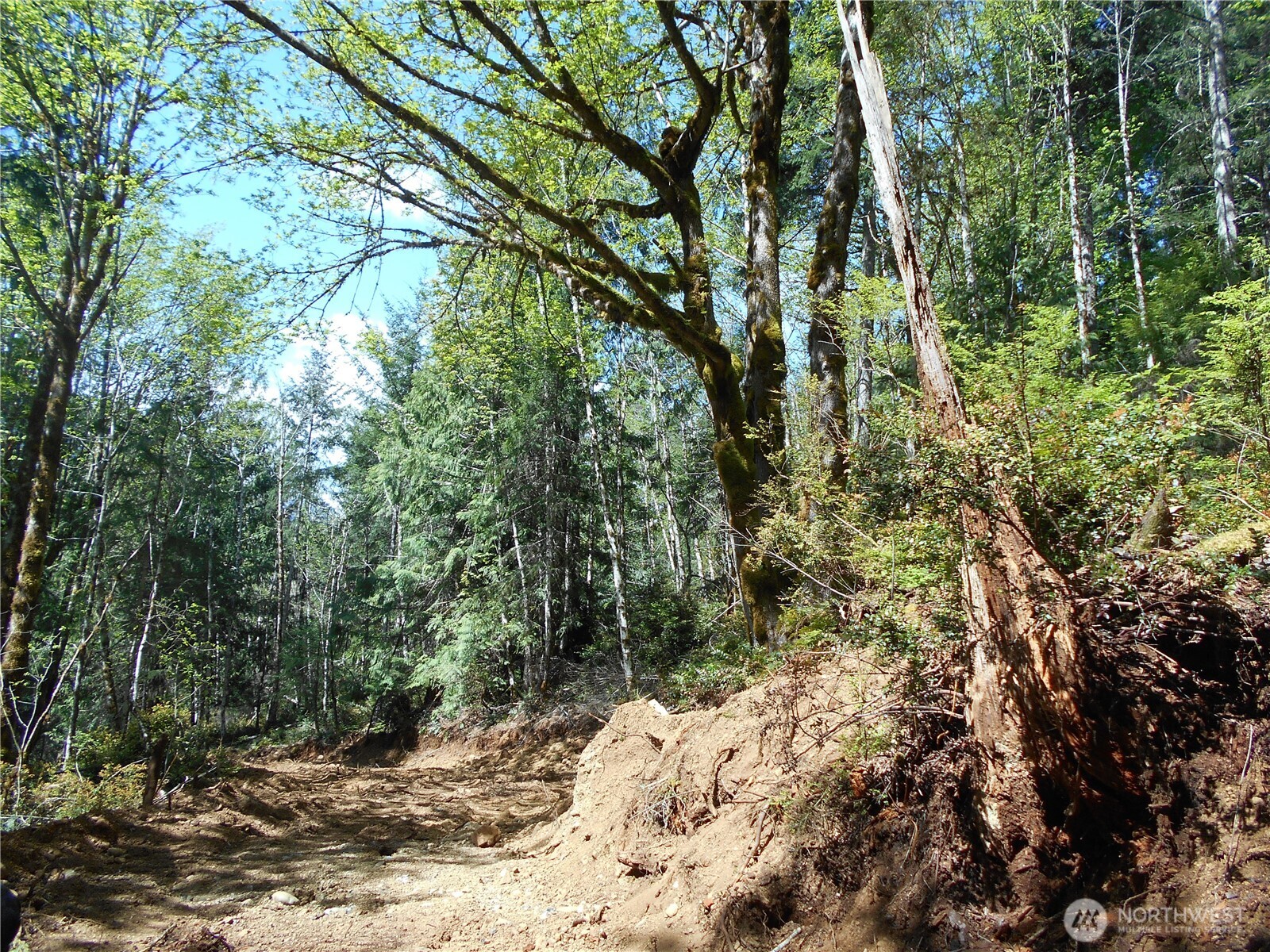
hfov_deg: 67.3
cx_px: 635
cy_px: 476
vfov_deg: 53.1
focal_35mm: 26
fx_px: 954
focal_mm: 4.6
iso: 80
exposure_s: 1/250
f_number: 3.2
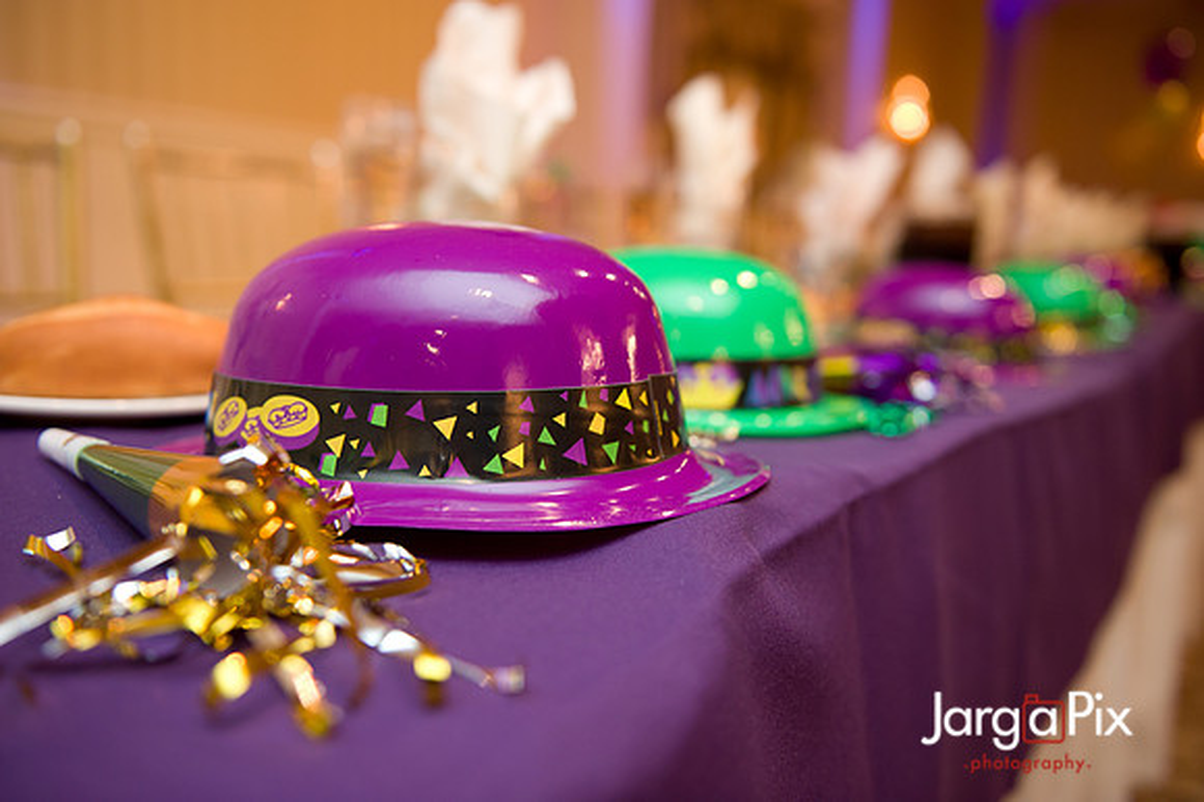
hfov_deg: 54.5
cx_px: 602
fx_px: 1170
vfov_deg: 37.8
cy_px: 401
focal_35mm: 35
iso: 1600
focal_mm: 35
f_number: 3.2
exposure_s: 1/125
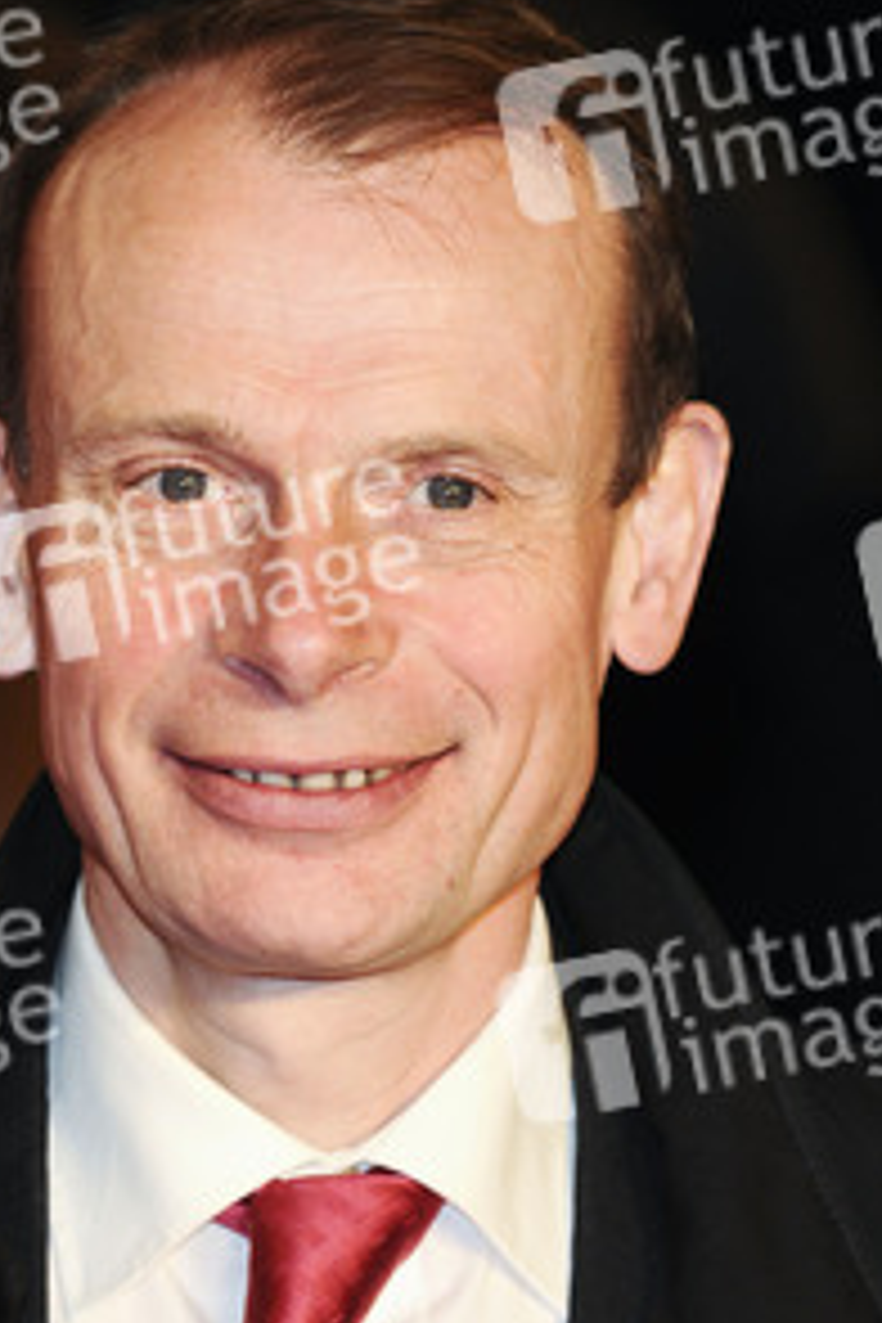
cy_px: 792
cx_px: 322
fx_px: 13144
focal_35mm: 358
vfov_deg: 5.8
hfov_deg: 3.8
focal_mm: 175
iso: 500
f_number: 4
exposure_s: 1/200
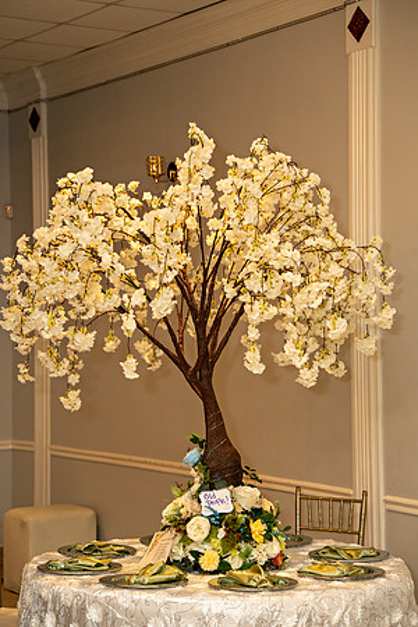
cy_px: 314
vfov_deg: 23.9
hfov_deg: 16.1
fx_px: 1480
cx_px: 209
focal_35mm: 85
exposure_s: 1/160
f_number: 4.5
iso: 640
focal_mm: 85
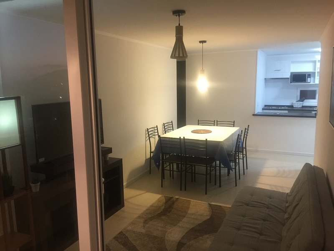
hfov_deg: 61.7
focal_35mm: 29
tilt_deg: -7.9
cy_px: 126
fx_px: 280
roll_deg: -0.3
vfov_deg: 48.2
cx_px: 167
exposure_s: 1/17
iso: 125
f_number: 2.2
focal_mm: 4.15
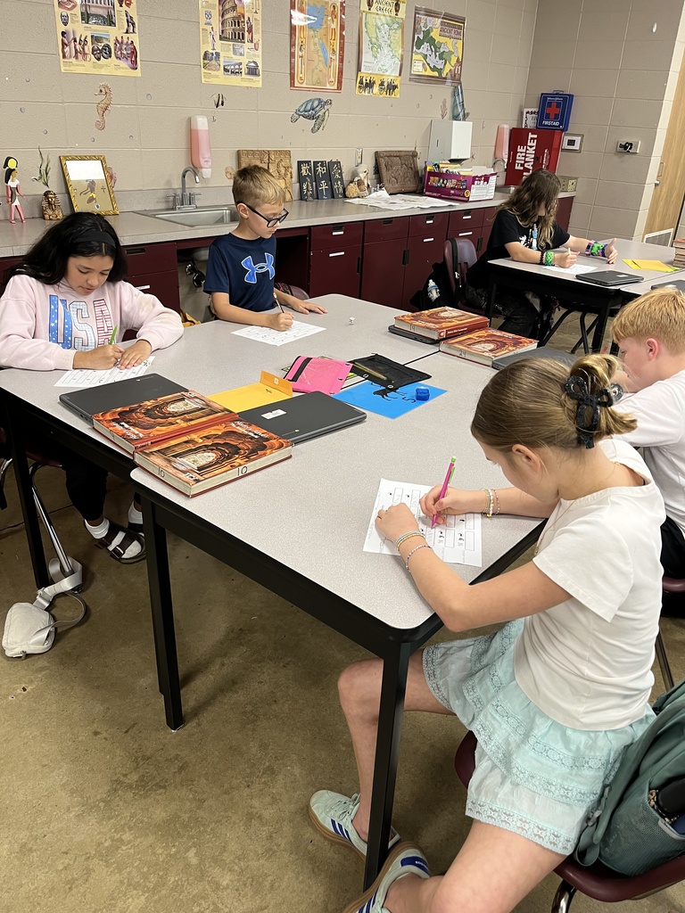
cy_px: 456
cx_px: 342
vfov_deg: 67.3
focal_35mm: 26
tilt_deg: -26.9
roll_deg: -1.8
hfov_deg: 53.1
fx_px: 686
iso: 100
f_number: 1.6
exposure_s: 1/60
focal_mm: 5.1
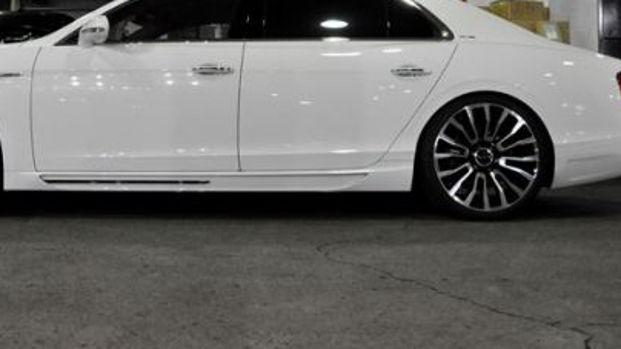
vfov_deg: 24.7
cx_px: 224
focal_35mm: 48
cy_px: 85
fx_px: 786
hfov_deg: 42.7
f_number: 5.6
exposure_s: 1/200
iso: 3200
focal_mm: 21
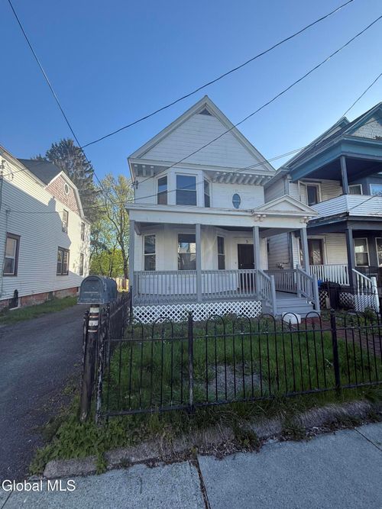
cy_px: 254
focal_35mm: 14
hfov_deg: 85.7
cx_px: 191
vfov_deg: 102.1
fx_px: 206
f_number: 2.2
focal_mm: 2.22
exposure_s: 1/451
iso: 50
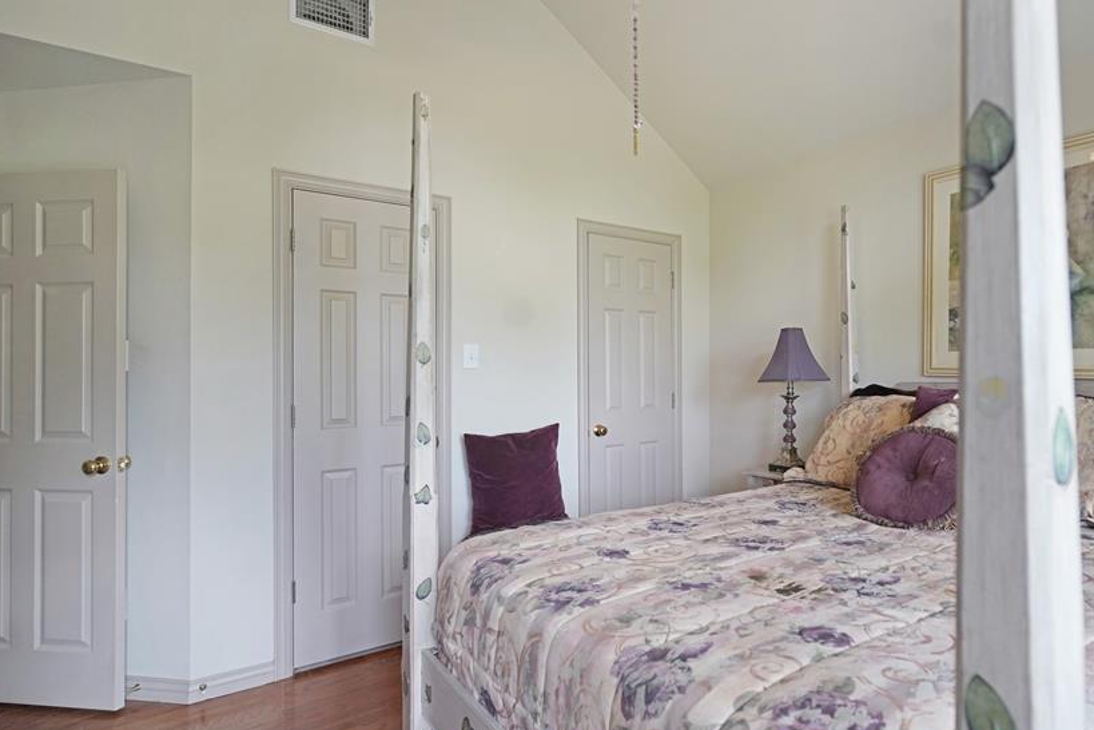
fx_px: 608
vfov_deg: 61.9
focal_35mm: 20
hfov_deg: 83.2
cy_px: 392
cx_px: 645
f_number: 4
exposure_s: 1/160
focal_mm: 16
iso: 500
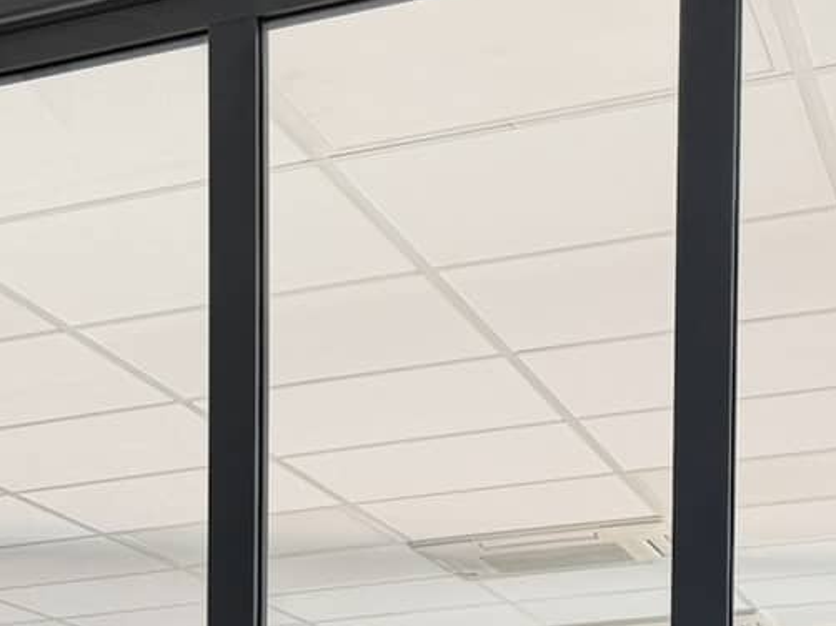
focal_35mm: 98
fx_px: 2366
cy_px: 1172
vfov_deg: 13.4
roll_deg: +1.8
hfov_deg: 18.5
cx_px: -280
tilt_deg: -4.3
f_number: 1.78
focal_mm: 6.76
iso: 64
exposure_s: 1/266
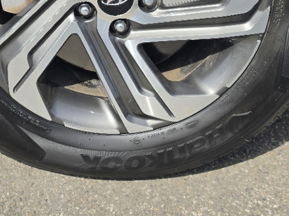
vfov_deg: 22.8
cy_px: -29
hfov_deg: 31.9
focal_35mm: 60
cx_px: 93
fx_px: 501
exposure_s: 1/7329
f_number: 1.4
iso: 64
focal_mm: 6.5
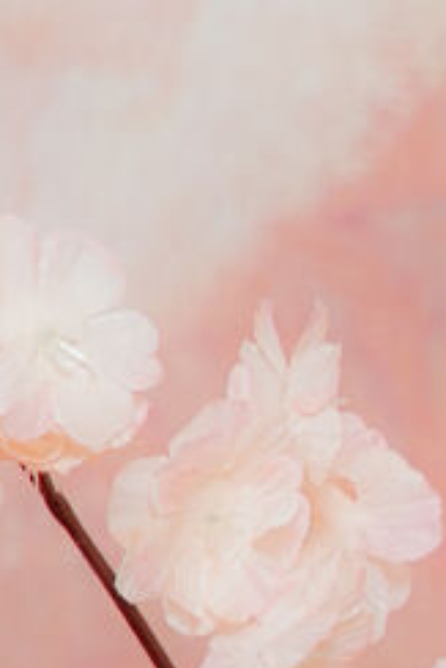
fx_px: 14102
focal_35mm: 760
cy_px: 799
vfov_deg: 2.7
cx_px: 1592
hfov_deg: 1.8
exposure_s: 1/160
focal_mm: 105
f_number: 5
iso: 100
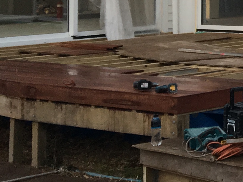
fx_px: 1011
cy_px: -91
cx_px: 516
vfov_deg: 10.0
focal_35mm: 144
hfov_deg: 11.9
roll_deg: +0.6
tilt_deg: +4.7
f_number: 2.2
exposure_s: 1/100
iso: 40
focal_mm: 4.15
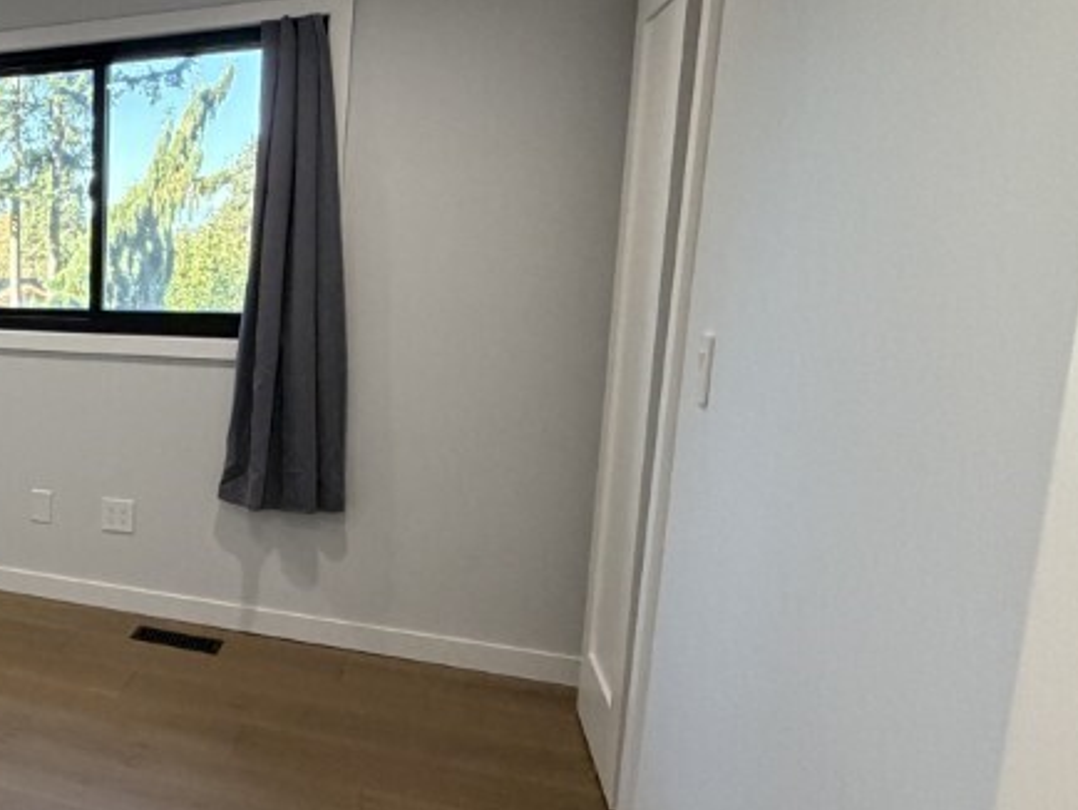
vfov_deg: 43.0
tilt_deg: -8.5
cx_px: -156
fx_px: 1028
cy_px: 393
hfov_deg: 41.6
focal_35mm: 33
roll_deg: +0.9
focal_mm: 2.22
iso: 320
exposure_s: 1/120
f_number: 2.2
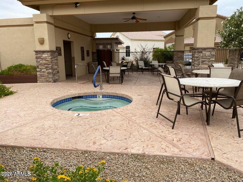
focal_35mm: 26
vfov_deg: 53.1
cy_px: 91
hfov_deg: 67.3
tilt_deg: -11.3
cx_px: 122
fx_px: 183
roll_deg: +0.2
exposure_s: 1/1232
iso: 32
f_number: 1.8
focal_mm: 4.25
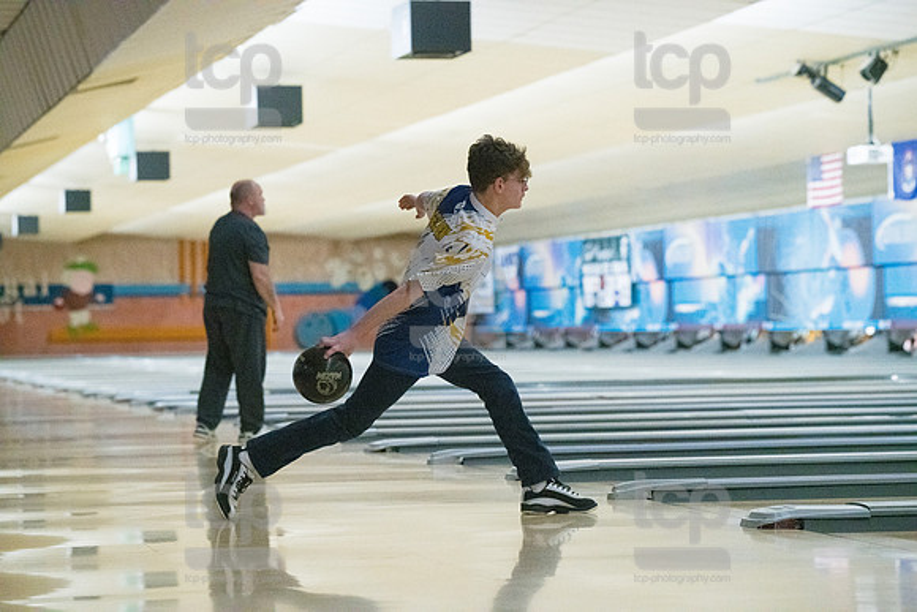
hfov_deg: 17.6
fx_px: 2955
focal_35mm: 116
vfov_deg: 11.8
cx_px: 458
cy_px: 306
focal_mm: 116
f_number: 4
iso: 10000
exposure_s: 1/1000
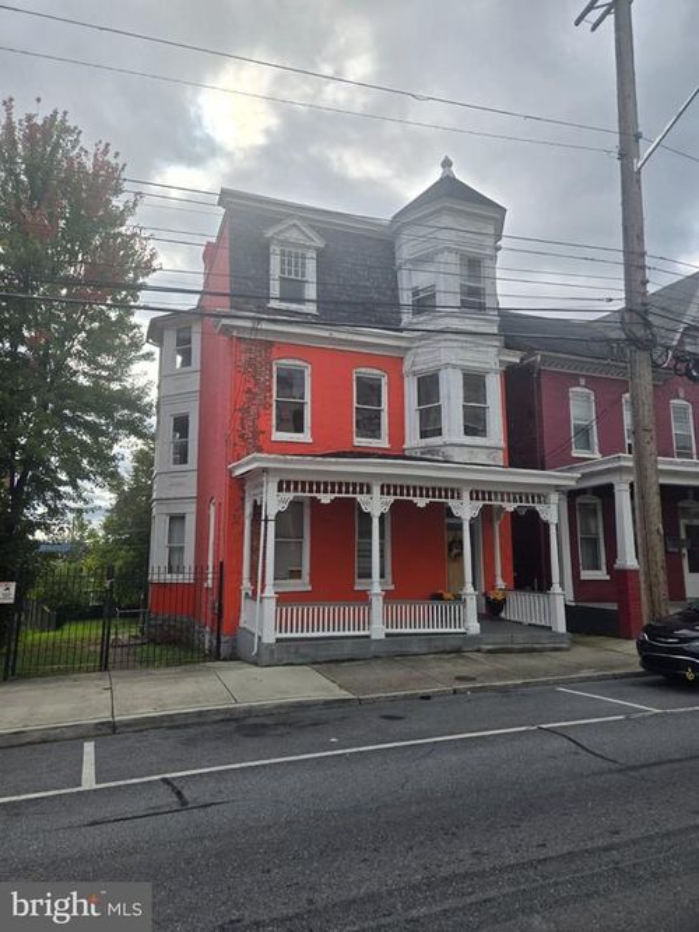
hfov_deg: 58.9
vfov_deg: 73.9
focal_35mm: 23
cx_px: 350
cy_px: 466
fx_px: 619
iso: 25
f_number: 1.8
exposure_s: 1/3059
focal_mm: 5.4
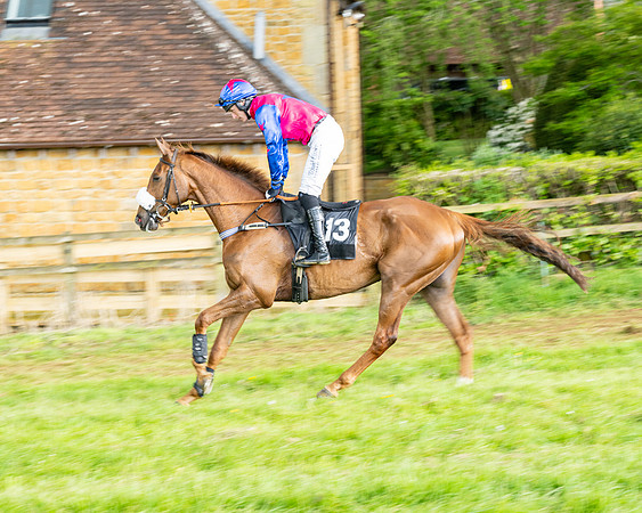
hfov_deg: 21.0
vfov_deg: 16.8
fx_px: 1734
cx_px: 338
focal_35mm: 91
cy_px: 256
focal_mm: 81
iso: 400
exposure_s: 1/160
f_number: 5.6
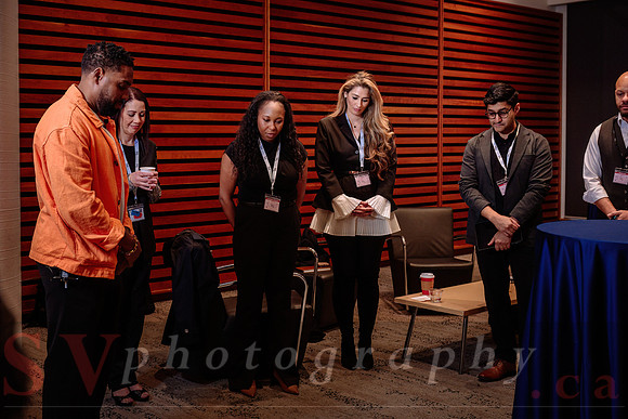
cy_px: 157
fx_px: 799
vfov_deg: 29.3
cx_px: 233
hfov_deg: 42.5
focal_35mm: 46
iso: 1000
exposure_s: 1/100
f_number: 3.5
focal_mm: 36
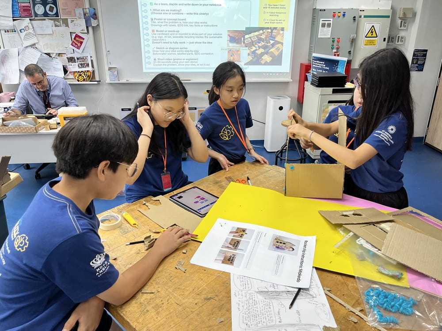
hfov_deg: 67.3
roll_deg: -0.6
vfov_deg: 53.1
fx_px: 332
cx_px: 221
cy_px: 166
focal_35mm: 26
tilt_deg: -21.5
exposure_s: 1/100
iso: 80
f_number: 1.6
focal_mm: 5.1
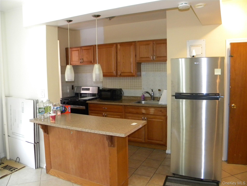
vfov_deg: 49.7
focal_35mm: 28
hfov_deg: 63.4
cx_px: 124
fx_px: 200
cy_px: 93
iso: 400
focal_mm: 5
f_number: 3.5
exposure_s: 1/26
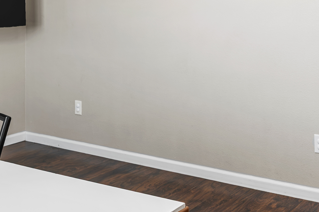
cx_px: 256
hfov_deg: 34.5
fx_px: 496
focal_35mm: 56
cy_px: 10
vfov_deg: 23.4
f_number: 4
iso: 320
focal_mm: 16
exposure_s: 1/30
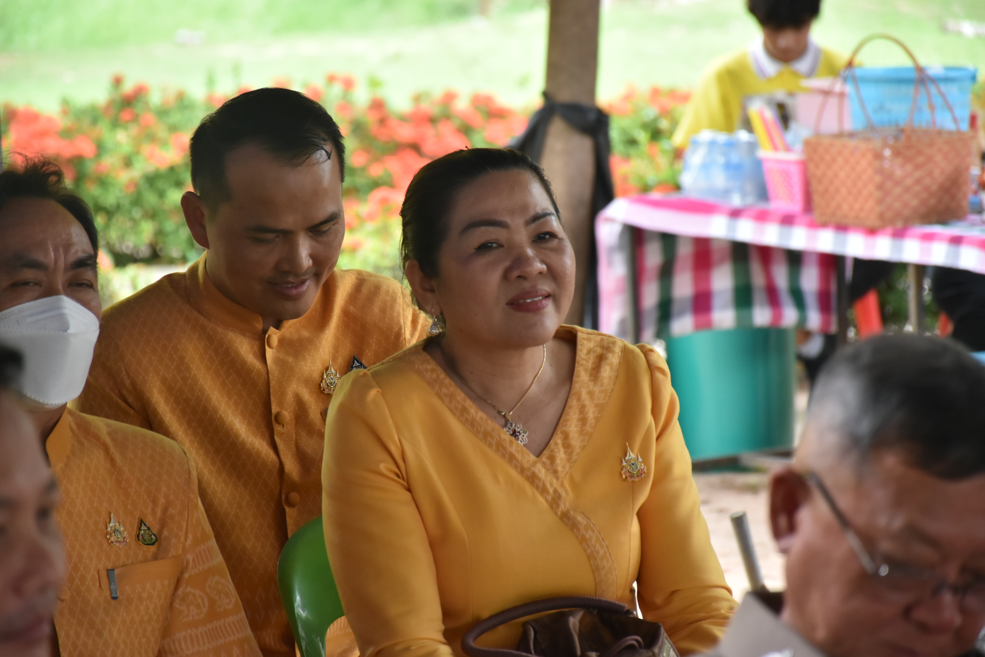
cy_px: 328
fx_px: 5745
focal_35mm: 210
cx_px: 492
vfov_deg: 6.5
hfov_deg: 9.8
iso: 800
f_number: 5.6
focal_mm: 140
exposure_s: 1/250
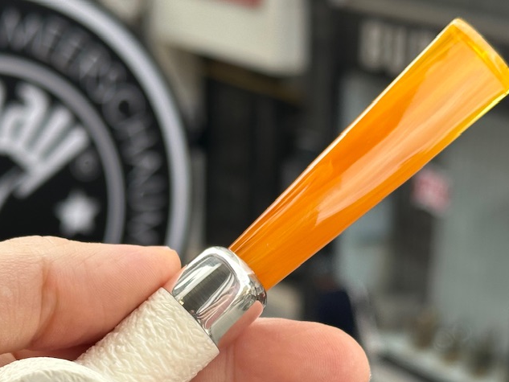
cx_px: 217
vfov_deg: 15.2
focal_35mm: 97
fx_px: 1427
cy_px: 295
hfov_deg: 20.2
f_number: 1.78
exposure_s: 1/773
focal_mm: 6.86
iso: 64
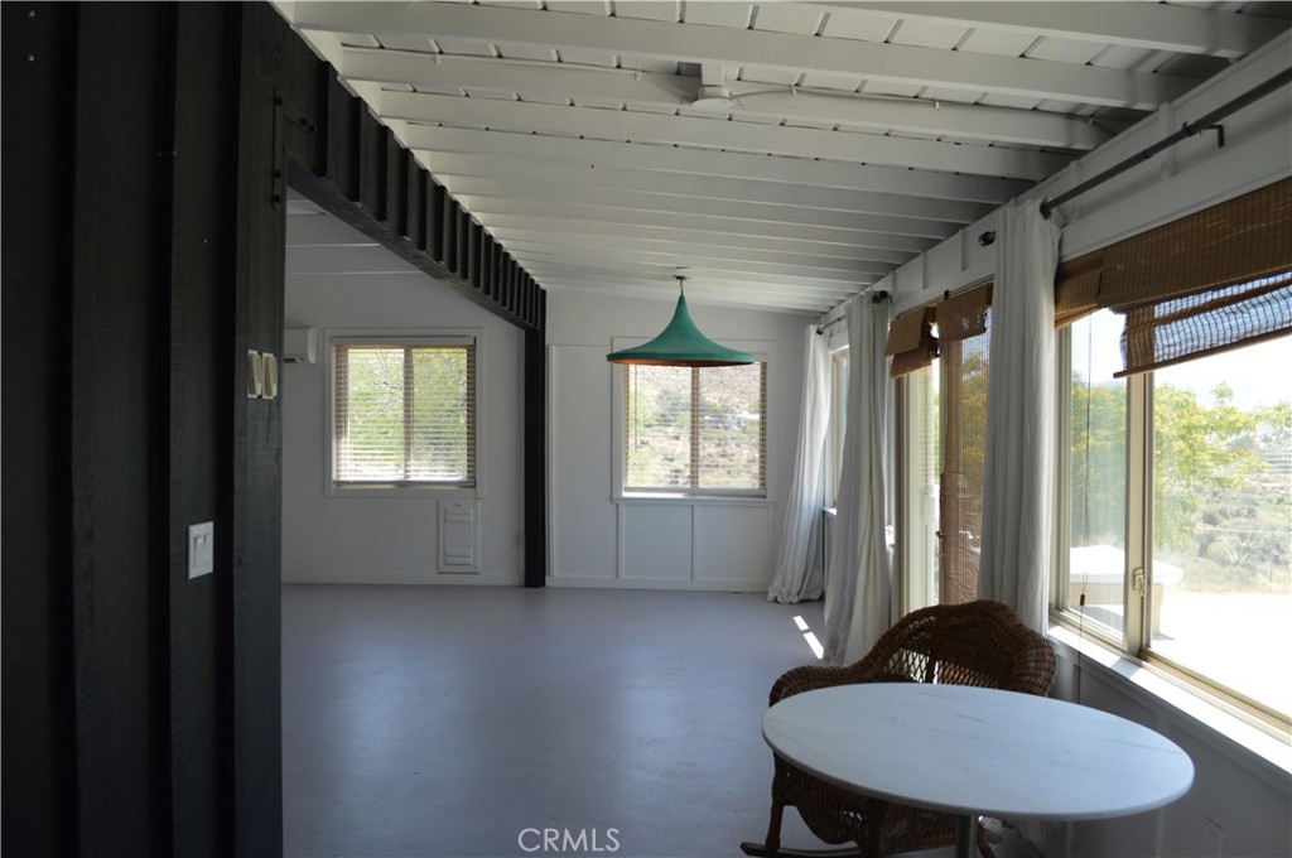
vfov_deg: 47.8
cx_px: 646
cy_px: 429
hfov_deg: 67.4
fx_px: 968
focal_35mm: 27
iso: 220
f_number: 5.6
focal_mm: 18
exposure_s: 1/125
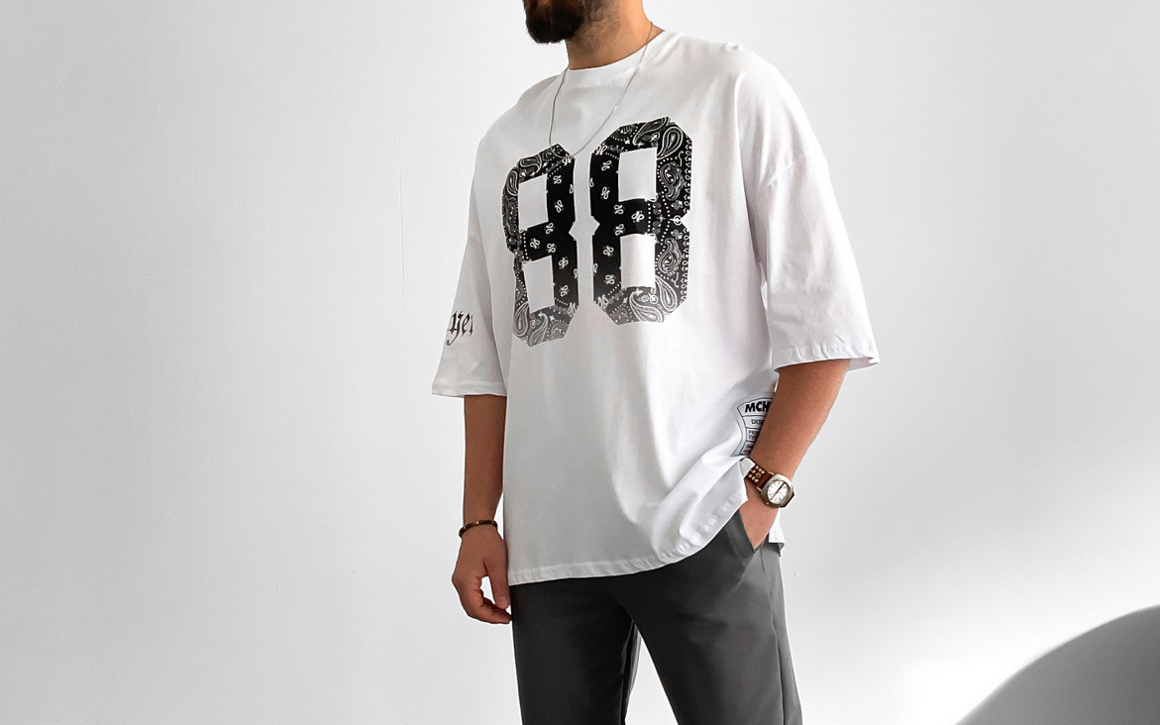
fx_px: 1328
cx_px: 584
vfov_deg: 30.2
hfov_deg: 47.2
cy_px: 519
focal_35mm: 42
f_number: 1.8
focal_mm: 3
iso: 64
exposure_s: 1/90
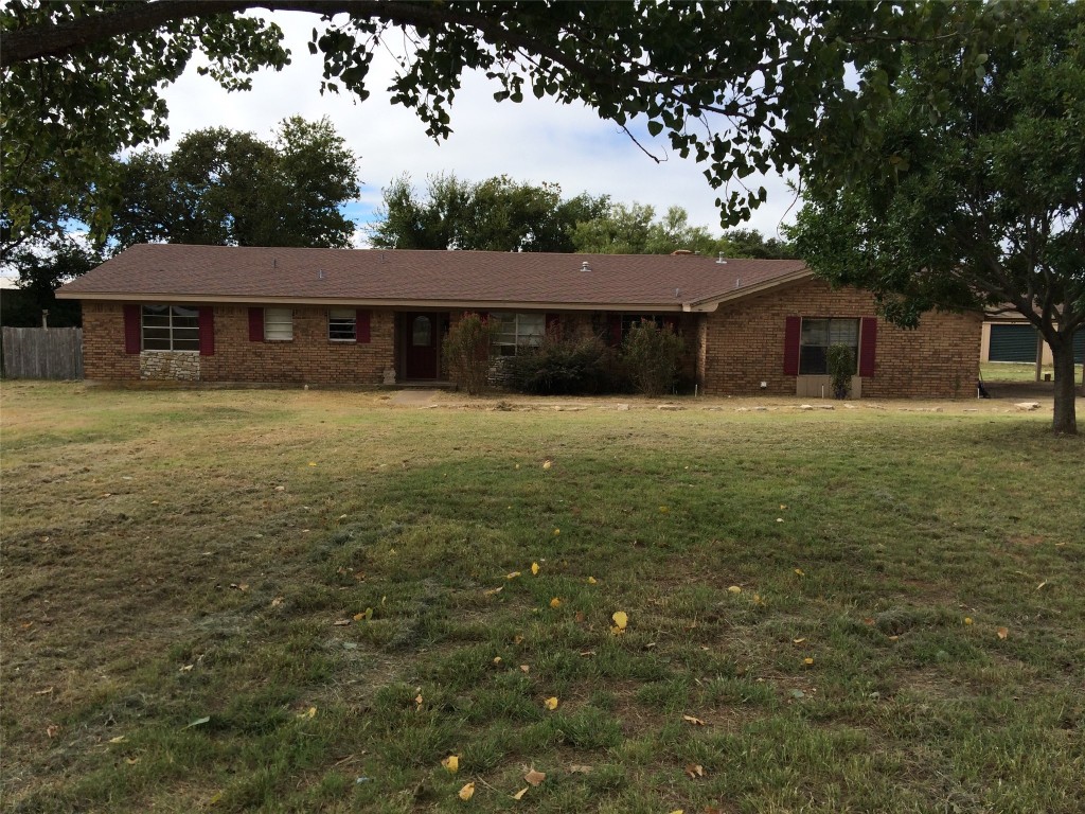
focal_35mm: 30
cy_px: 407
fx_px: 940
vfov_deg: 46.8
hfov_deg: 60.0
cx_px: 542
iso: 32
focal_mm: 4.12
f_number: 2.2
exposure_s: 1/1953
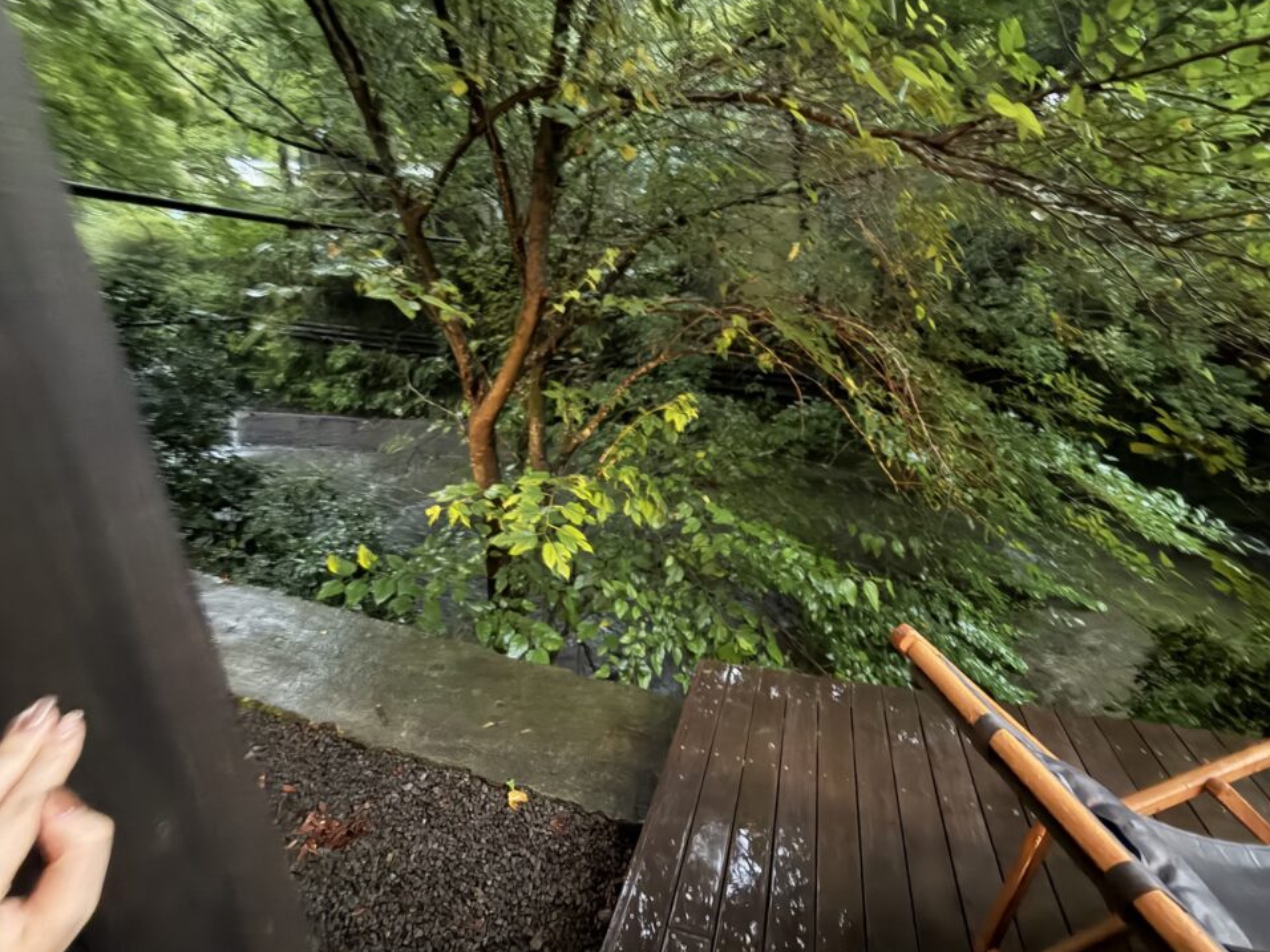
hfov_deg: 98.0
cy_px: 453
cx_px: 679
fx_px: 550
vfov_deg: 81.7
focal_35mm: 15
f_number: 2.2
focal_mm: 2.22
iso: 1000
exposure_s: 1/13
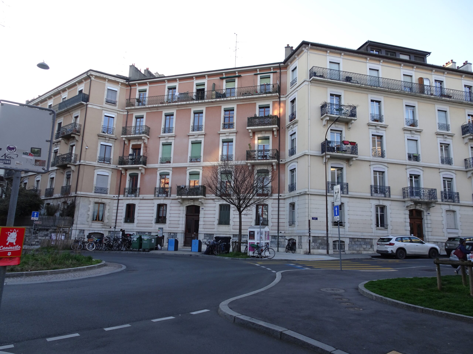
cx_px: 236
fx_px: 328
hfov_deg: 71.6
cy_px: 177
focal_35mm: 24
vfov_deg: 56.8
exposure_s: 1/80
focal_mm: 4.1
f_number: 3.5
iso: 80
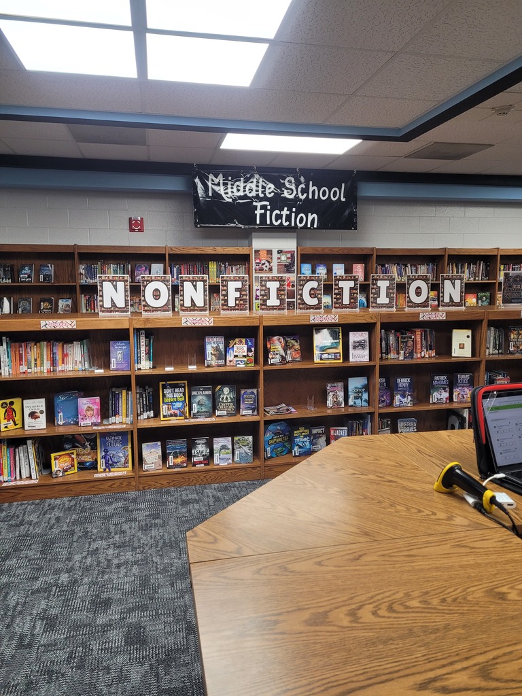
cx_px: 261
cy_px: 348
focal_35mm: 26
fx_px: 523
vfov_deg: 67.3
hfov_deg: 53.1
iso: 160
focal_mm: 5.4
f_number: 1.8
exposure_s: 1/120
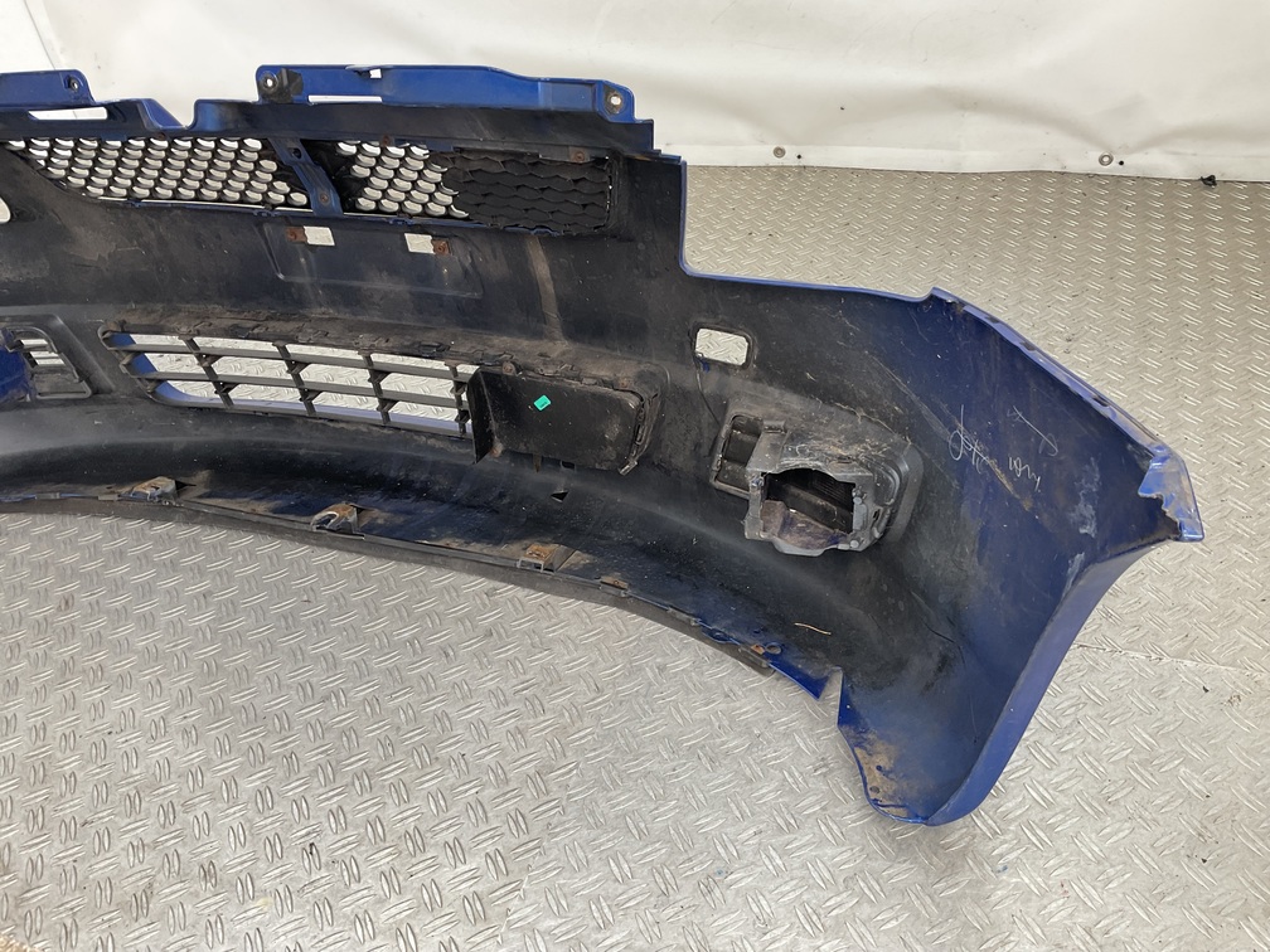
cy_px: 476
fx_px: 1064
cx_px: 635
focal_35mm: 29
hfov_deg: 61.7
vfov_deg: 48.2
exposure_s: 1/120
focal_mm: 3
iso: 40
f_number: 1.8
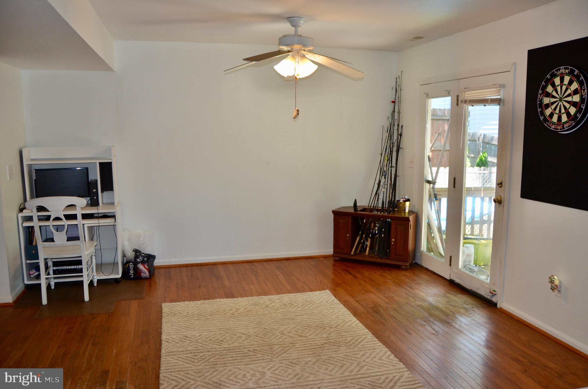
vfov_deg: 43.4
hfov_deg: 62.0
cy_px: 194
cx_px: 294
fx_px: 489
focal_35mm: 30
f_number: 3.5
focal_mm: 20
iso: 280
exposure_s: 1/125
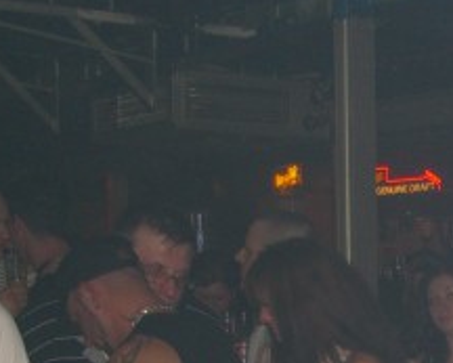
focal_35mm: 103
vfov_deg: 14.4
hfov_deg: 18.2
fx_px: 1382
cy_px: 451
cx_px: 438
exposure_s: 1/60
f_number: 2.8
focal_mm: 7.9
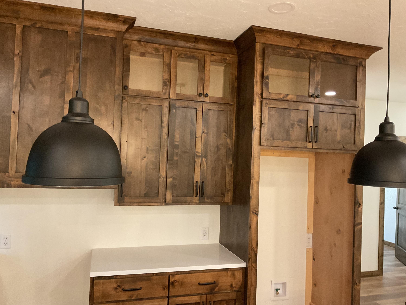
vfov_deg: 48.2
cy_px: 152
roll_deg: -2.4
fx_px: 340
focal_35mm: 29
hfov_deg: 61.7
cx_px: 203
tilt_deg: +0.0
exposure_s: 1/60
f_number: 1.8
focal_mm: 3
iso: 250
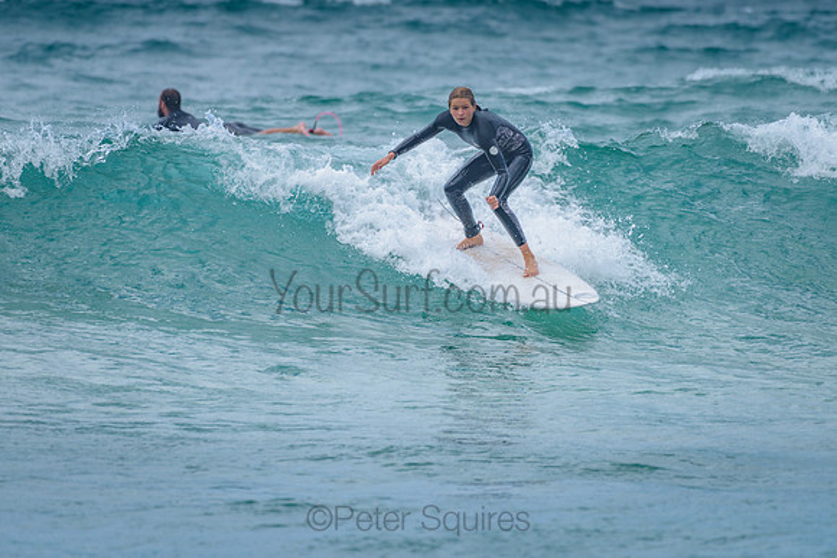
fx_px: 14253
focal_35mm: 613
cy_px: 217
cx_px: 424
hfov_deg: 3.4
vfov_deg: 2.2
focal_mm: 500
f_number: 5.6
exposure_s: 1/2000
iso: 220
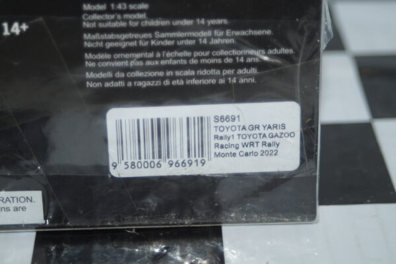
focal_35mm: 120
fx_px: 1320
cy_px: 132
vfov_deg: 11.4
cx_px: 198
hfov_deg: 17.1
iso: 200
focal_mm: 80
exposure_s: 1/60
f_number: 5.6
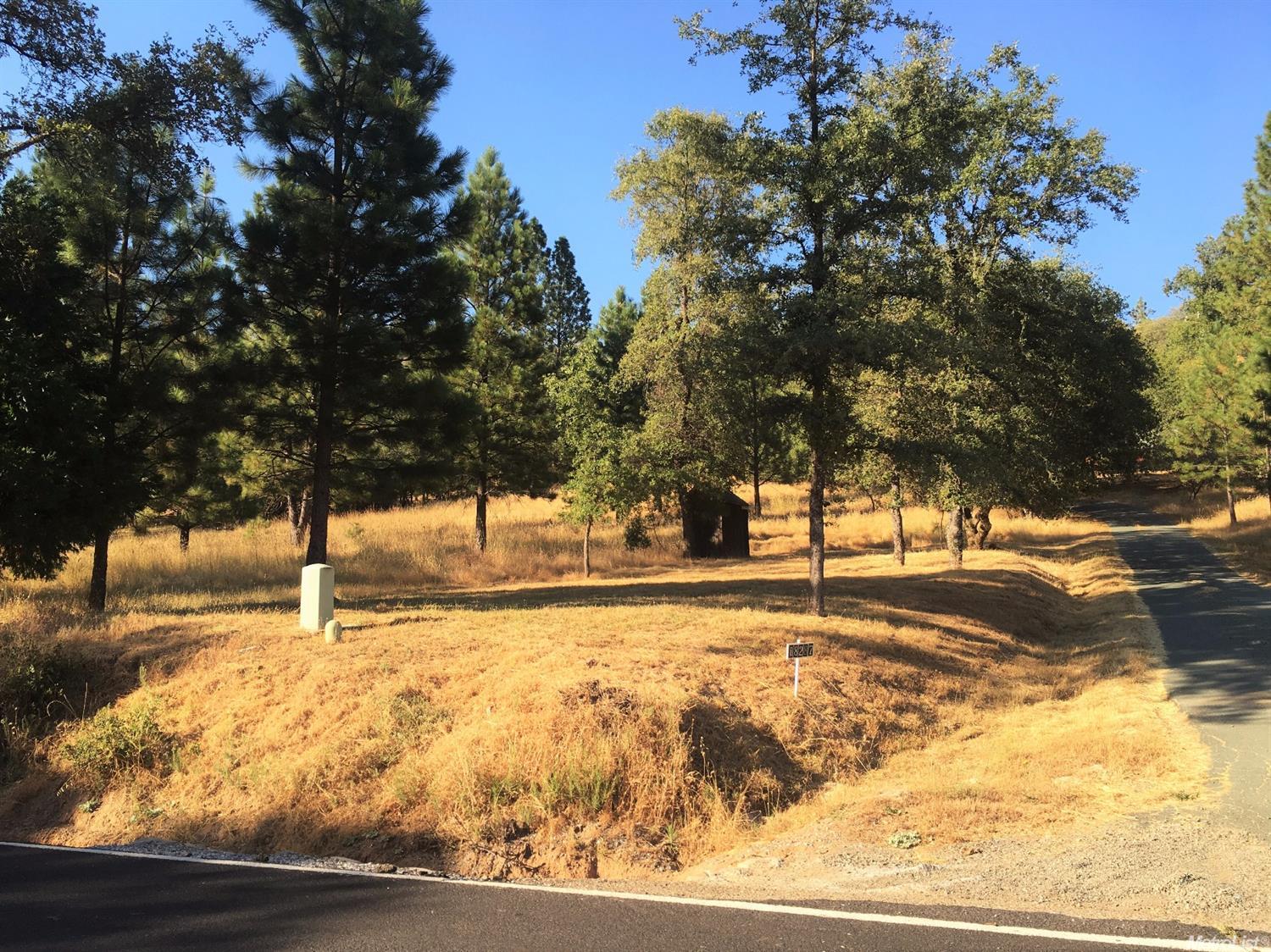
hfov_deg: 61.7
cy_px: 476
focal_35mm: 29
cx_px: 636
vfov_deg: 48.2
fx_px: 1064
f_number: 2.2
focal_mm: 4.15
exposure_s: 1/574
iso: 25
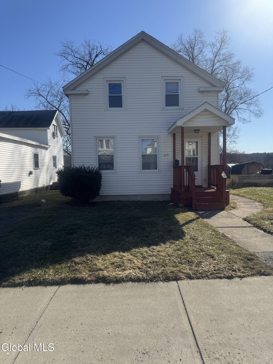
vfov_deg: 71.6
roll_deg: +1.6
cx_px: 136
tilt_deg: -5.1
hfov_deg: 56.8
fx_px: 252
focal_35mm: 24
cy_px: 182
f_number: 1.78
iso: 80
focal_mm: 6.76
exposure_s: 1/4950
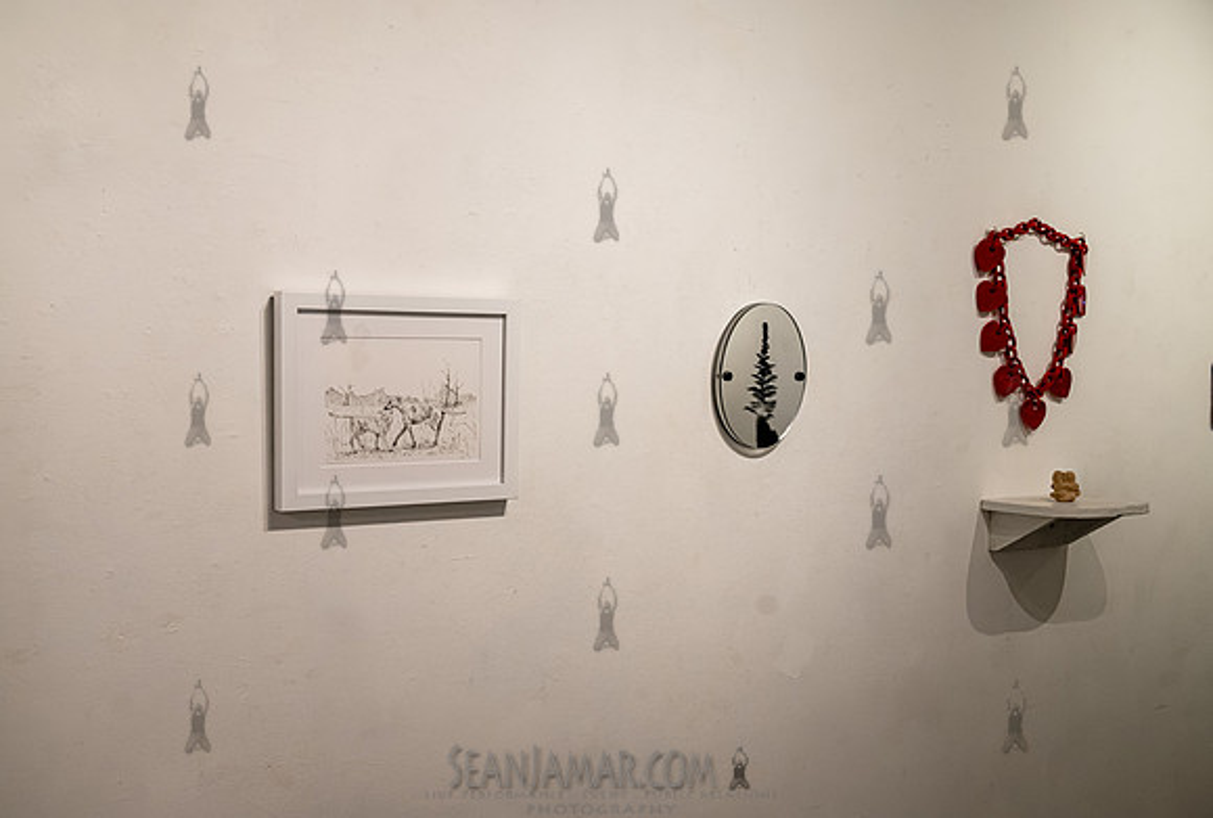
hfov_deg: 50.2
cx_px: 552
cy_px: 436
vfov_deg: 35.1
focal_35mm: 38
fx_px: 1293
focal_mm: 35
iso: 6400
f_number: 5
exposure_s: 1/800
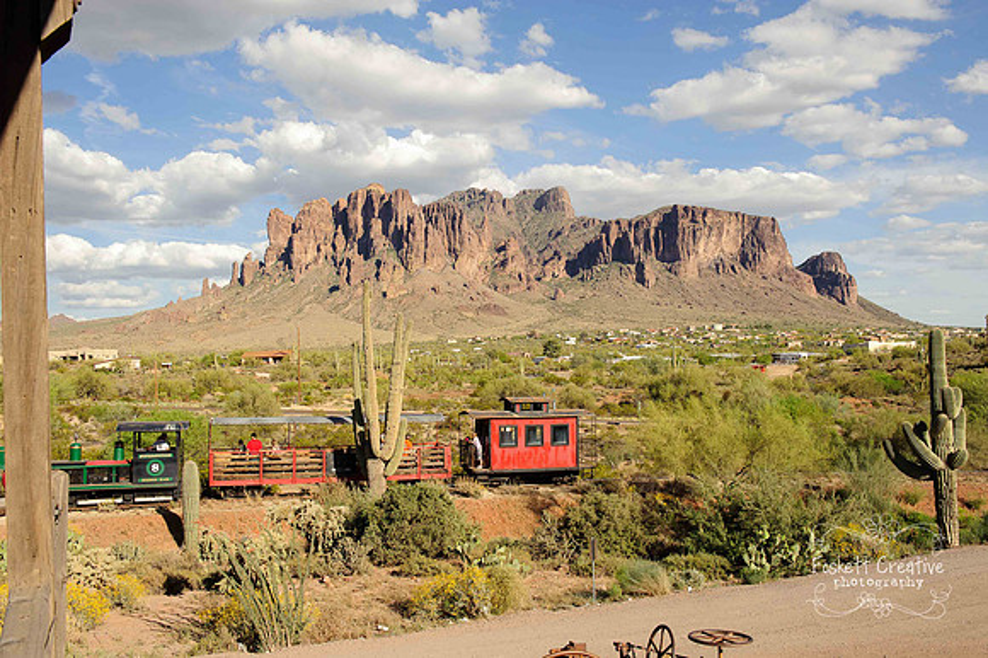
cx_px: 494
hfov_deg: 58.7
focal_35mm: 32
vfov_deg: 41.1
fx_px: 878
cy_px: 329
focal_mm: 32
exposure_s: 1/400
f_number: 10
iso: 200
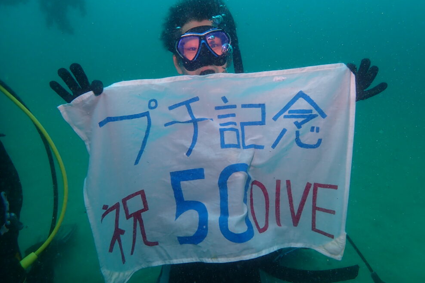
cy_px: 128
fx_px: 319
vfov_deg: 47.8
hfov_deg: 67.4
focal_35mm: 27
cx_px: 213
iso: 100
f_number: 2.8
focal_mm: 4.5
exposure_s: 1/125
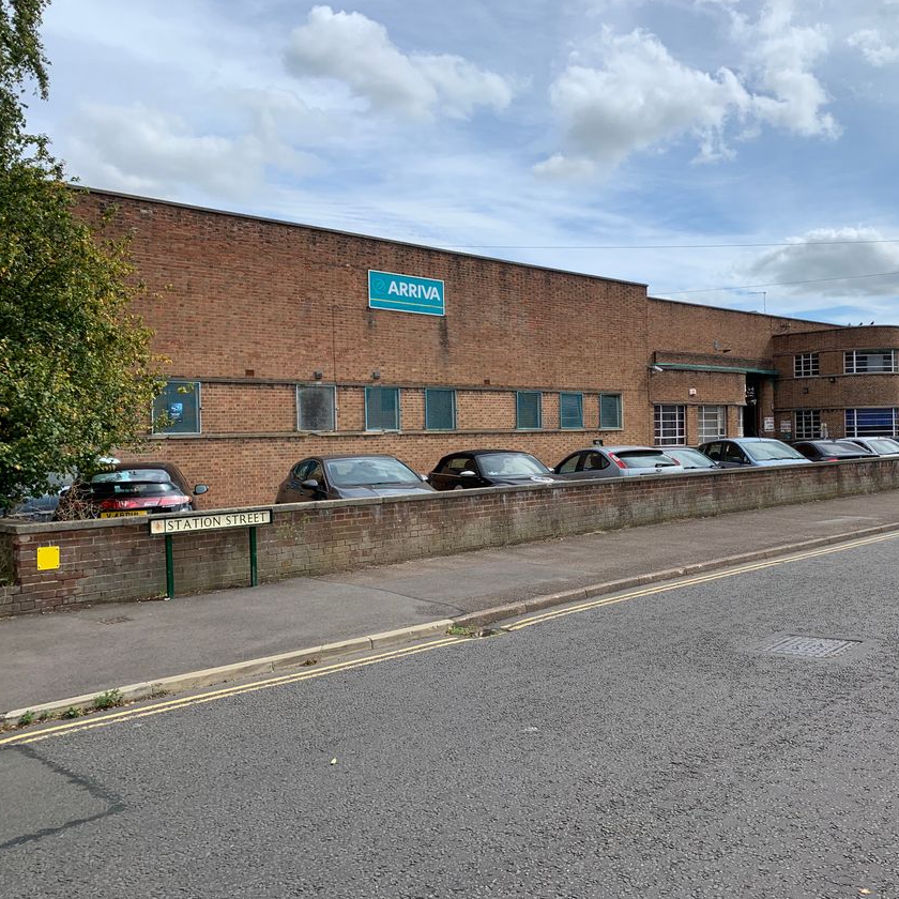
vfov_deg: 52.5
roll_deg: +1.1
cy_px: 452
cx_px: 575
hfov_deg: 51.8
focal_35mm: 31
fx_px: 911
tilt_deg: -0.7
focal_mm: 4.25
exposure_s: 1/2755
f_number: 1.8
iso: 25
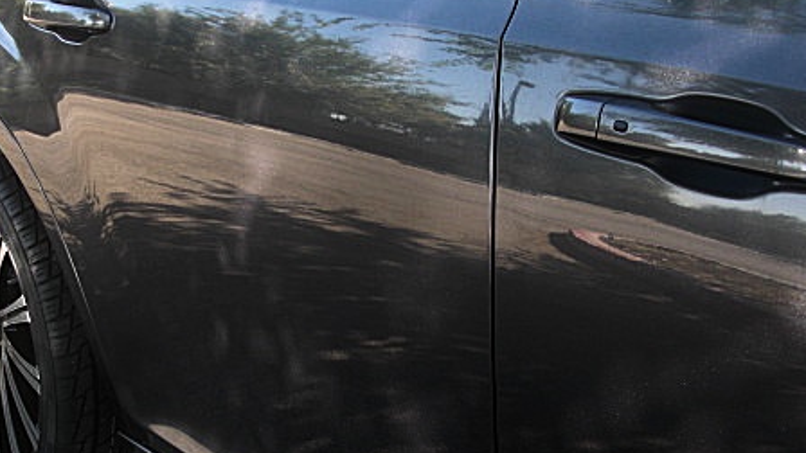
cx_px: 273
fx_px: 1197
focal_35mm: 56
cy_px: 275
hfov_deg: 36.9
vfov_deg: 21.4
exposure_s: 1/80
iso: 50
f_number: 2.8
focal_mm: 6.3
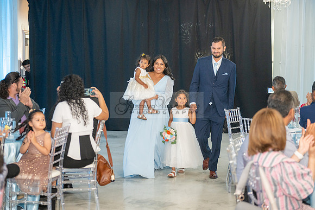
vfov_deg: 20.6
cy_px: 105
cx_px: 158
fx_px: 578
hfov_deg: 30.5
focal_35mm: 66
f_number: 3.2
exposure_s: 1/160
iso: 1000
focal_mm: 66
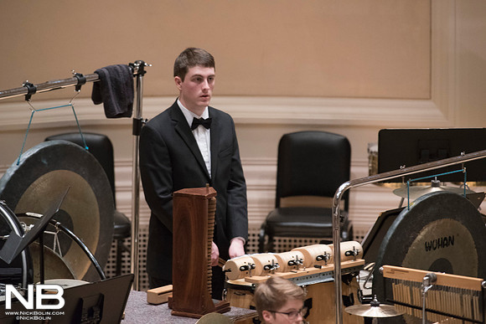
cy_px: 162
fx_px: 8102
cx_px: 243
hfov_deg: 3.4
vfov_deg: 2.3
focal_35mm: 600
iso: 6400
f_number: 5.6
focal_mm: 600
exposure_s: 1/125
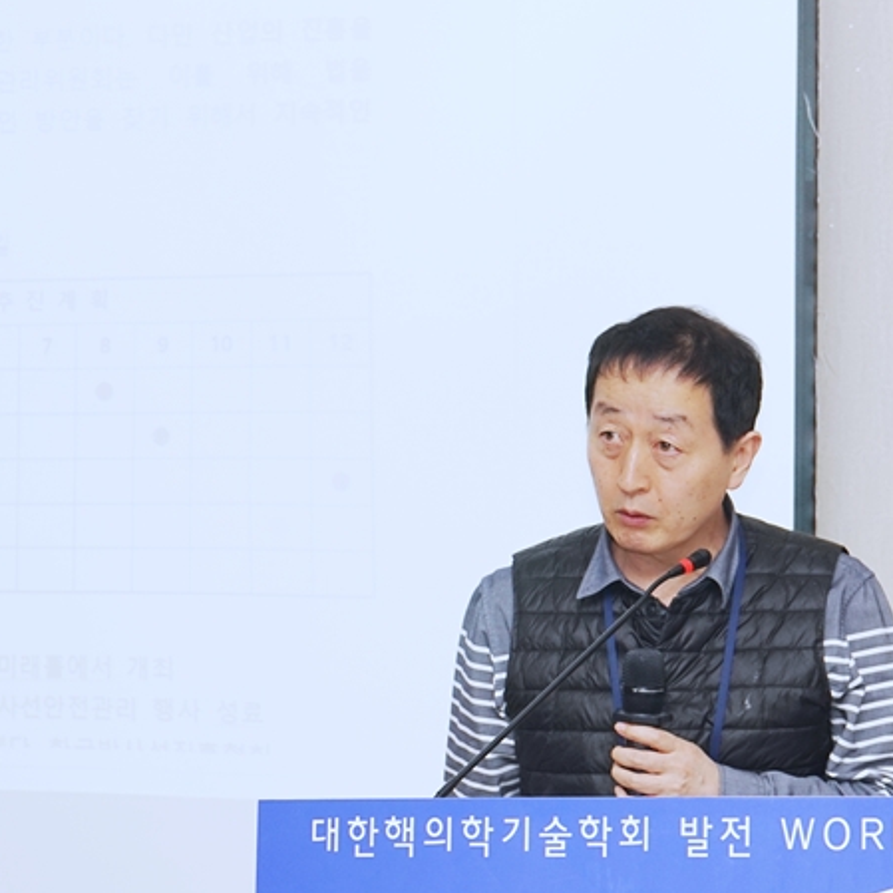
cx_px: 396
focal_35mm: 123
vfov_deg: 14.2
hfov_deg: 14.2
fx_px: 3590
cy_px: 490
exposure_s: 1/80
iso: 320
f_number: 7.1
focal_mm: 65
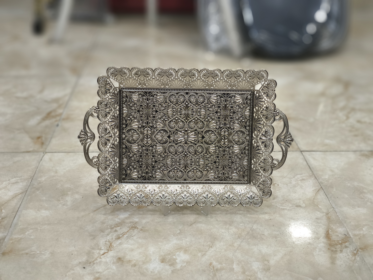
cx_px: 186
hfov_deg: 38.2
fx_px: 539
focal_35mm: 50
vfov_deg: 29.1
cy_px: 140
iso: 320
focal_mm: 7.1
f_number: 1.9
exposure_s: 1/100
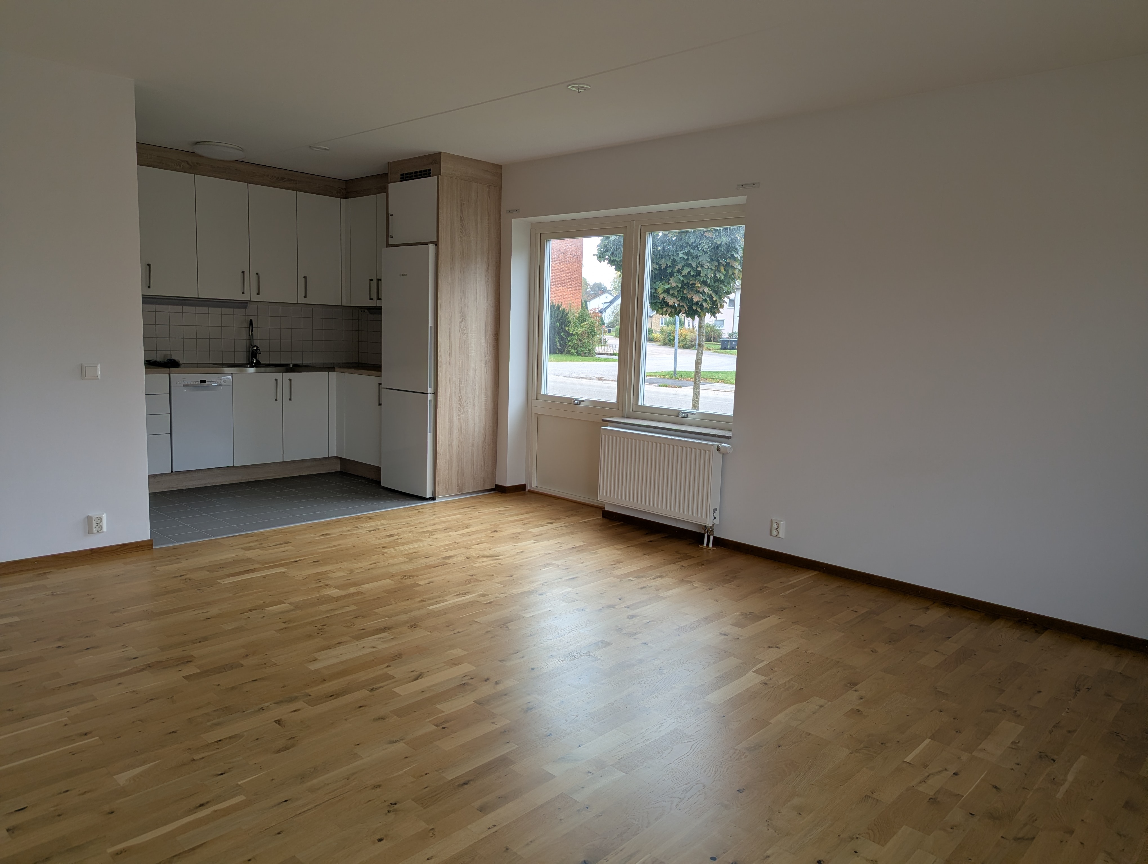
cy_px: 432
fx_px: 797
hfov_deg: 71.5
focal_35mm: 24
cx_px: 574
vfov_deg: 56.9
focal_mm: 6.81
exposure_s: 1/109
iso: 46
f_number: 1.85
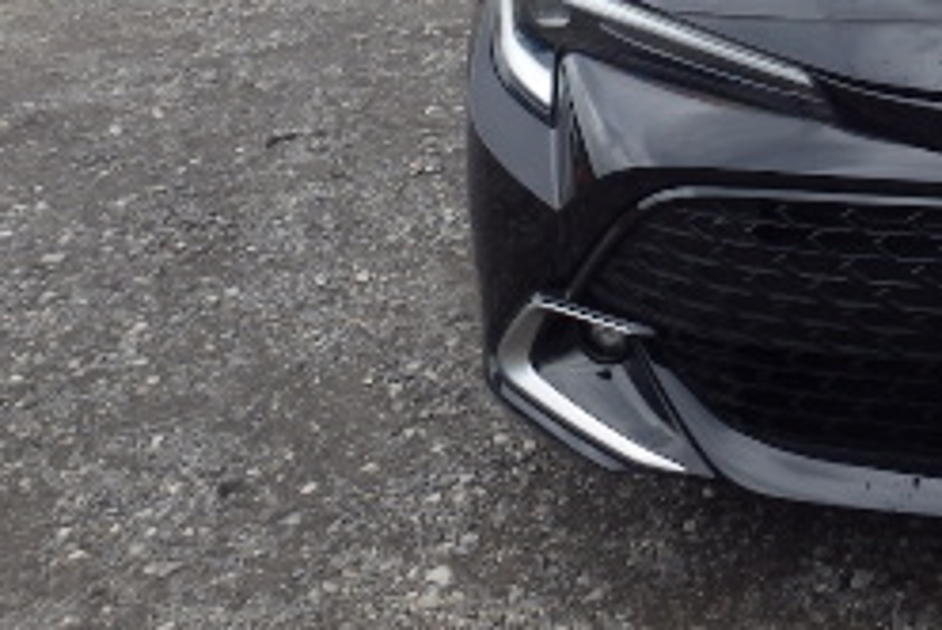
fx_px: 1755
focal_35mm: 67
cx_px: 969
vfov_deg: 19.5
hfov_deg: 28.0
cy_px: -61
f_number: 2.8
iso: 125
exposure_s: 1/250
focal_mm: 4.5
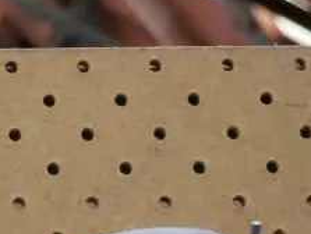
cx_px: -358
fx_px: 1899
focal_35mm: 211
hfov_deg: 8.7
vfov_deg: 7.0
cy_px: 251
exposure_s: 1/100
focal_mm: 23
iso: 6400
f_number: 5.6
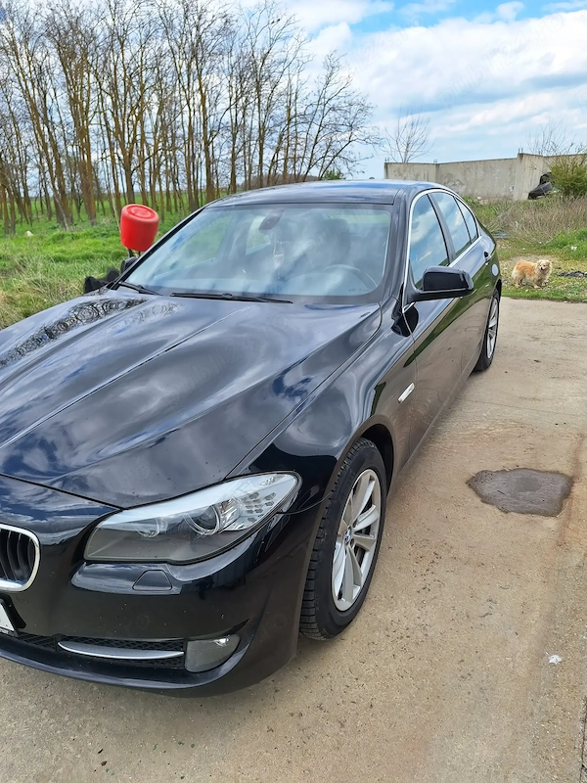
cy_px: 392
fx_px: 520
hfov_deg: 58.9
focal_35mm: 23
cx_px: 294
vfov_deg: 73.9
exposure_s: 1/1912
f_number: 1.8
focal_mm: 5.54
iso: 40
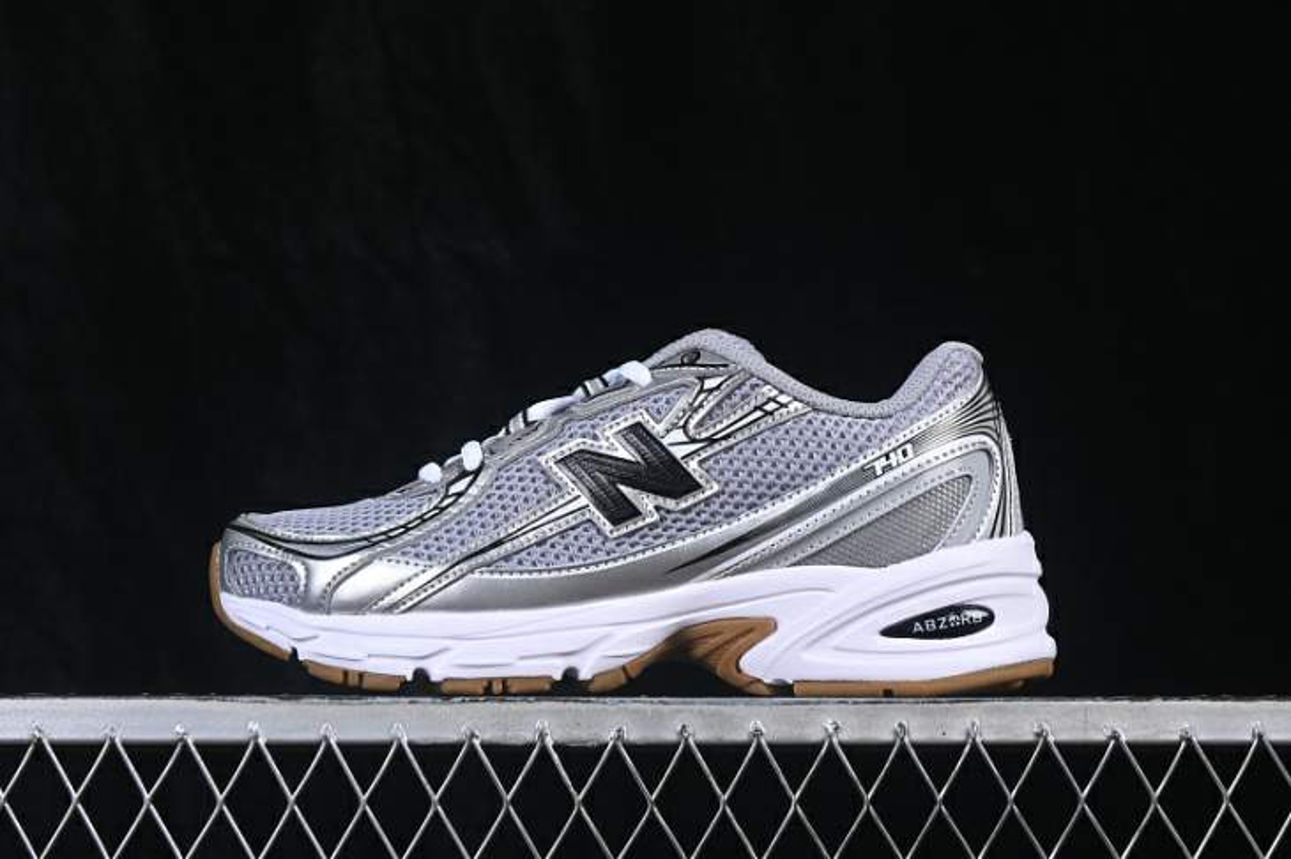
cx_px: 646
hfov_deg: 27.0
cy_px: 430
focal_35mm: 75
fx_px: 2688
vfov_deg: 18.2
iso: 160
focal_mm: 50
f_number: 8
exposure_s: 1/80
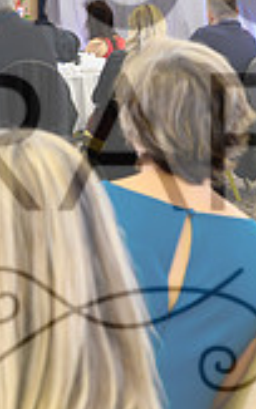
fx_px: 1227
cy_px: 20
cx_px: -163
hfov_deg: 11.3
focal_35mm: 110
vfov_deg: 18.5
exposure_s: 1/100
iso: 8000
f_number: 4
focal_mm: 30
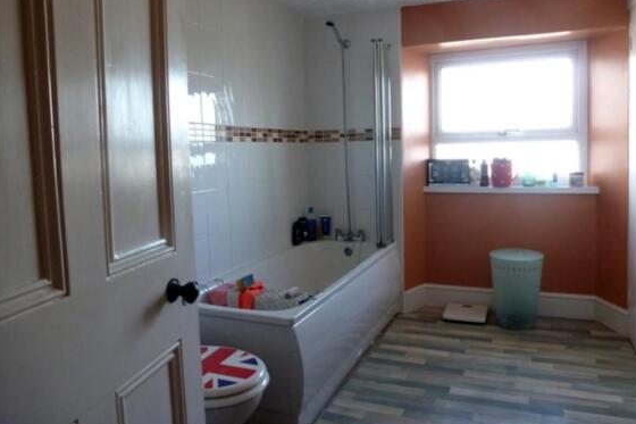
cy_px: 189
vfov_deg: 49.4
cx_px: 328
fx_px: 459
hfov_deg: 69.4
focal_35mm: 26
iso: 320
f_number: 3.3
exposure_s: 1/60
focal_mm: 4.3
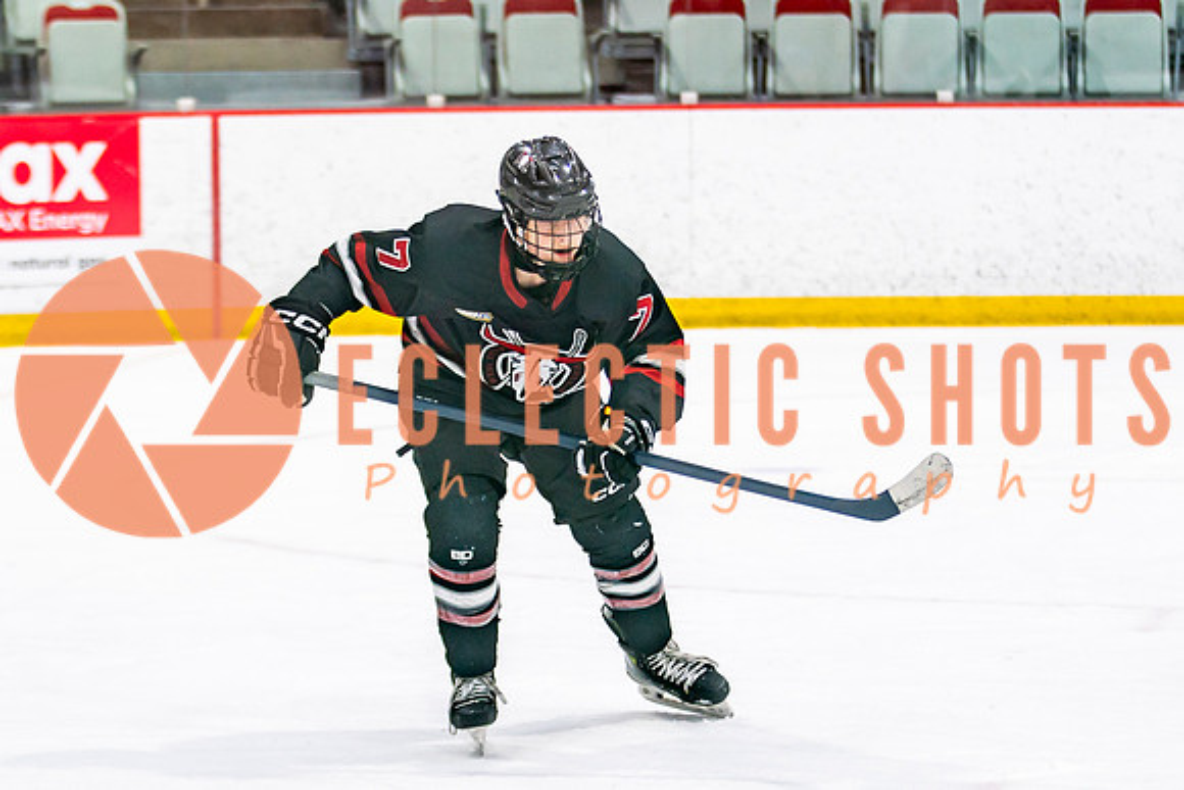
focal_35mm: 199
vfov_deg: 6.9
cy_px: 405
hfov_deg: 10.4
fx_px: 6535
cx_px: 555
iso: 400
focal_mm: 100
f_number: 2.8
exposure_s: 1/640
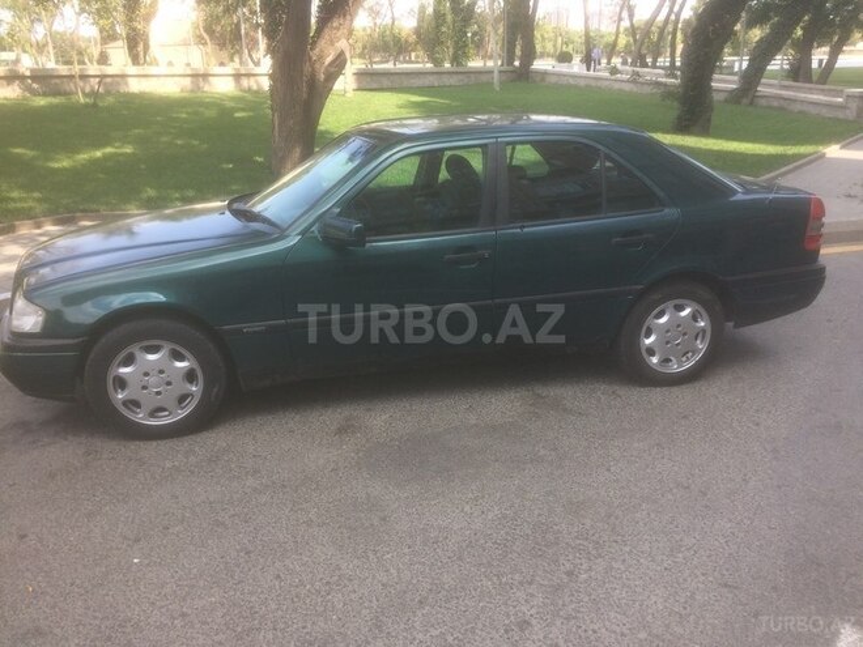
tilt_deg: -20.0
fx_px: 723
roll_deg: -0.9
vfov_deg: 48.2
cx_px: 432
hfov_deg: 61.7
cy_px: 324
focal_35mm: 29
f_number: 2.2
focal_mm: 4.15
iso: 32
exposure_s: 1/336
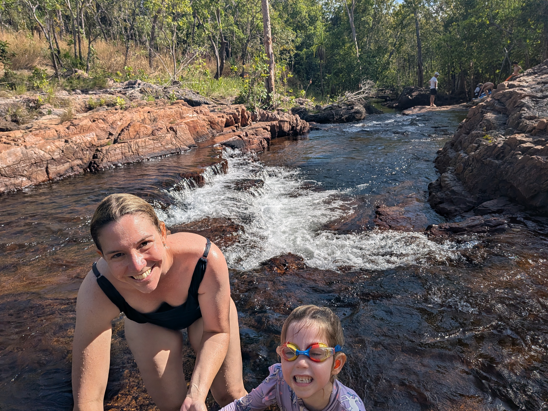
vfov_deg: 54.9
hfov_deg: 69.4
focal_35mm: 25
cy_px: 201
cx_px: 284
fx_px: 396
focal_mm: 4.53
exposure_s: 1/1754
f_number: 1.7
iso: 26
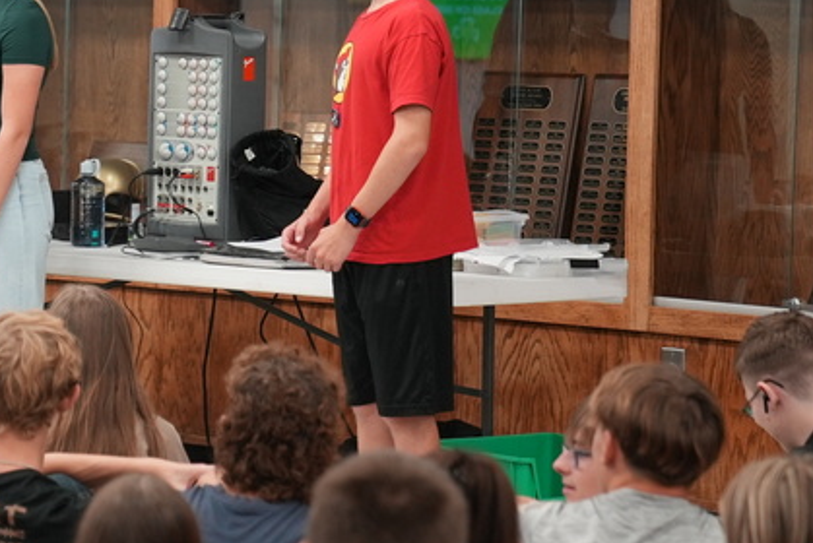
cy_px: 97
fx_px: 3864
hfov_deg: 11.9
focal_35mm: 171
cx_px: 39
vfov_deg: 8.0
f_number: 2.8
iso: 1600
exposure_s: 1/160
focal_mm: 70
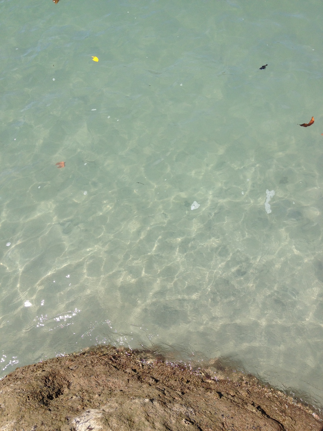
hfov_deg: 40.7
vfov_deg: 52.6
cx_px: 162
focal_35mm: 35
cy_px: 216
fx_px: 435
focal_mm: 4.28
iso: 50
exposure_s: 1/1672
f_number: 2.4
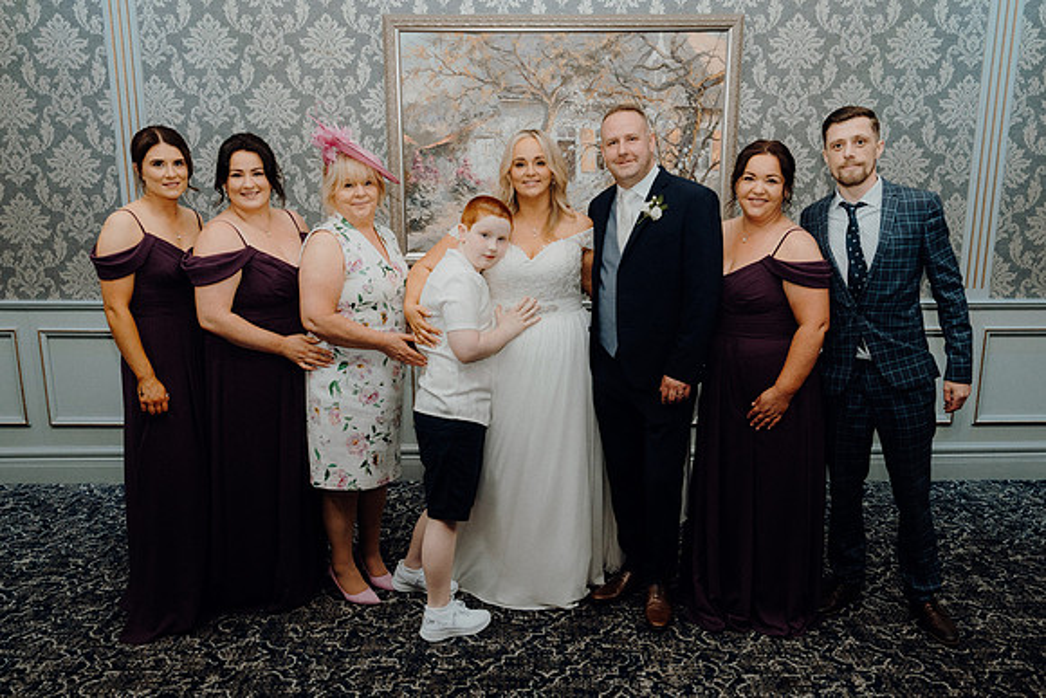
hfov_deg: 61.9
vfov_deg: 43.6
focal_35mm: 30
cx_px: 523
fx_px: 872
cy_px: 349
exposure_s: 1/160
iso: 2500
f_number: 5
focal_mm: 30
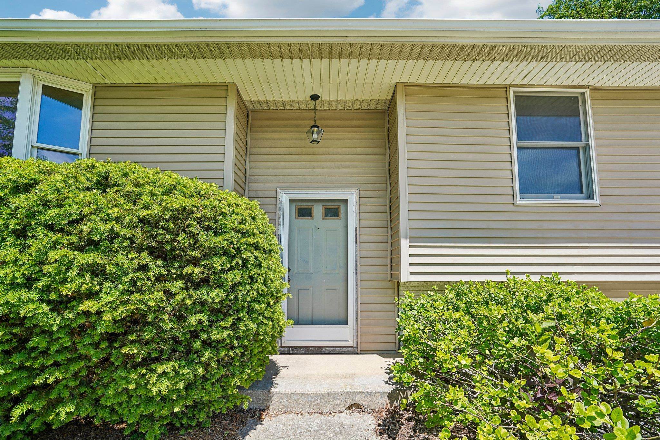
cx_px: 330
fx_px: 293
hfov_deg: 96.7
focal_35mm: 16
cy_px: 220
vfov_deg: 73.7
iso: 100
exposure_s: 1/100
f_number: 8
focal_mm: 16
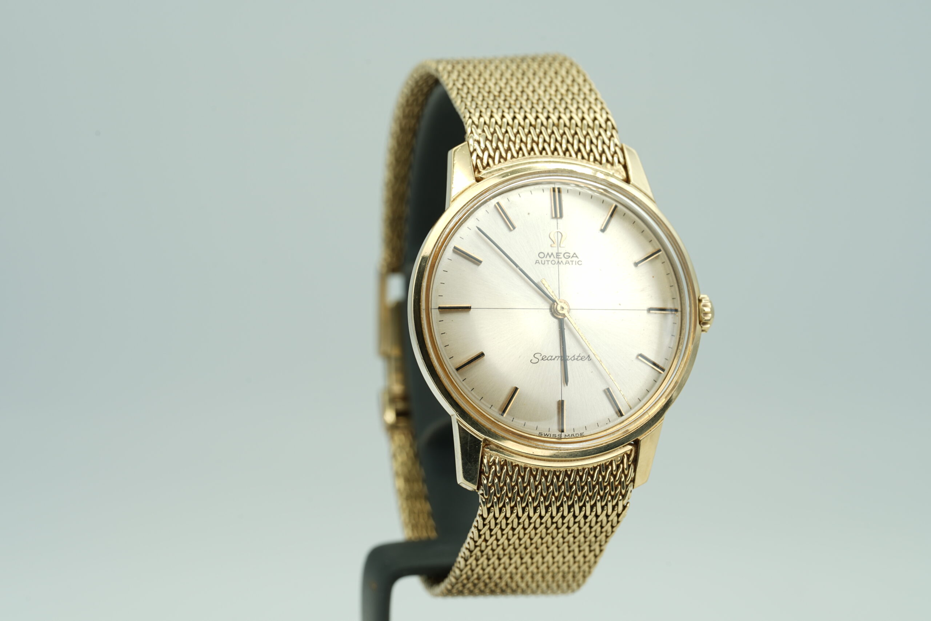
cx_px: 466
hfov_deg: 19.5
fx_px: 2715
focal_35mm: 105
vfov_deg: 13.0
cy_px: 310
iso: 80
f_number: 10
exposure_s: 1/10
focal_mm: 105
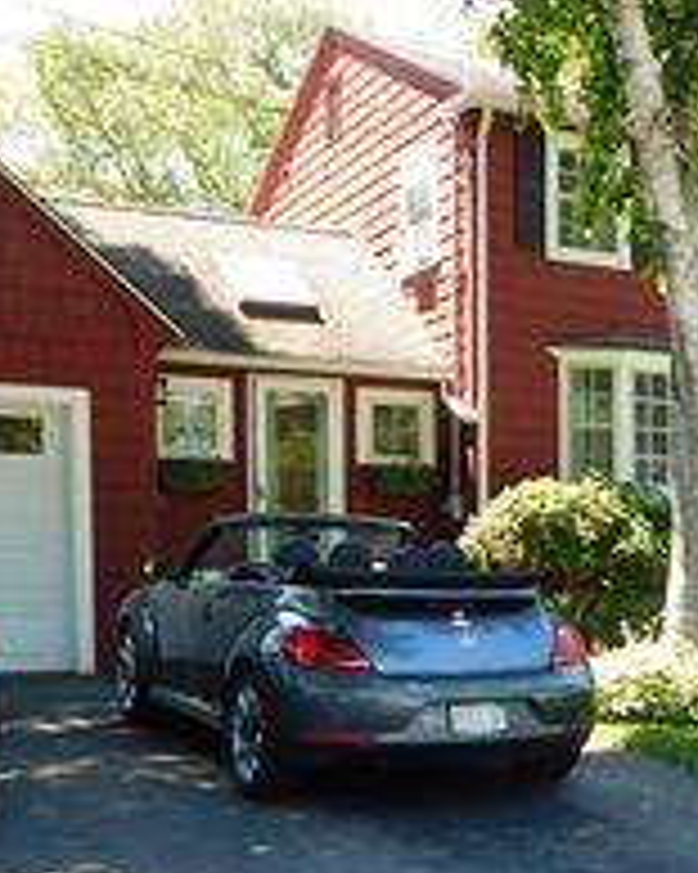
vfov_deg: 31.9
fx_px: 1499
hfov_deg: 24.8
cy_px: 655
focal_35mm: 58
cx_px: 721
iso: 125
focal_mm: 4
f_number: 3
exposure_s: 1/200
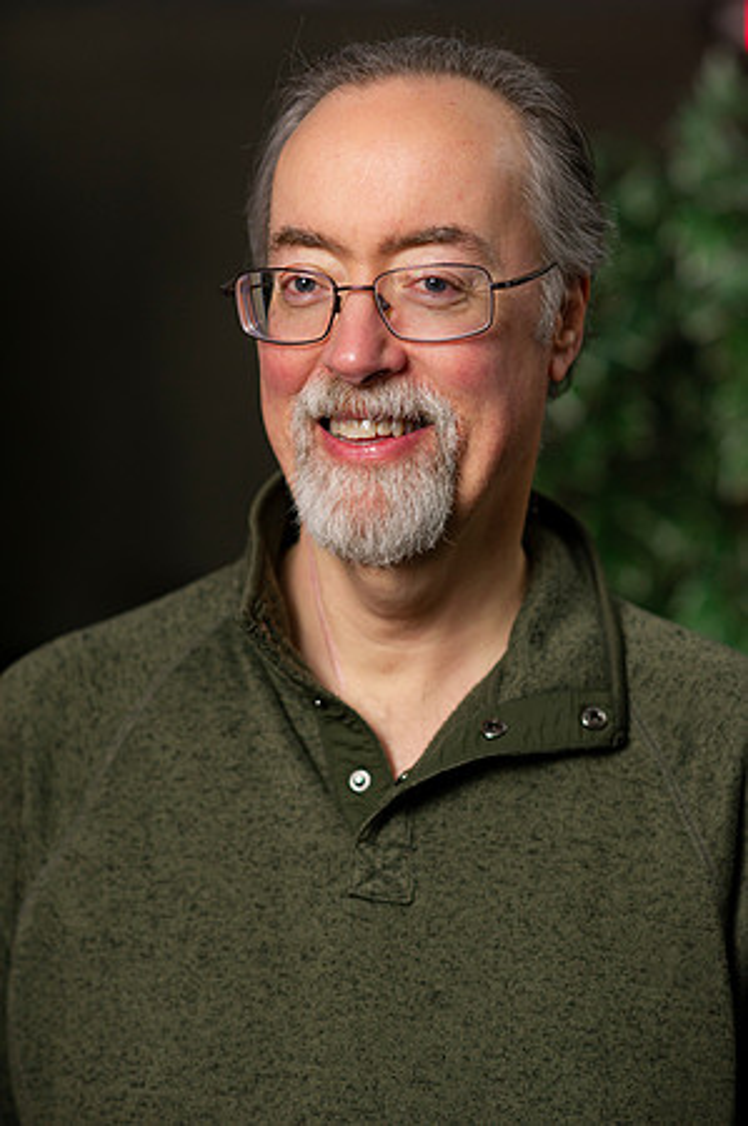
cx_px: 374
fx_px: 2655
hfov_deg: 16.0
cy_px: 563
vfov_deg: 23.9
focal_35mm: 85
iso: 1000
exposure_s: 1/160
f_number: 3.2
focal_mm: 85
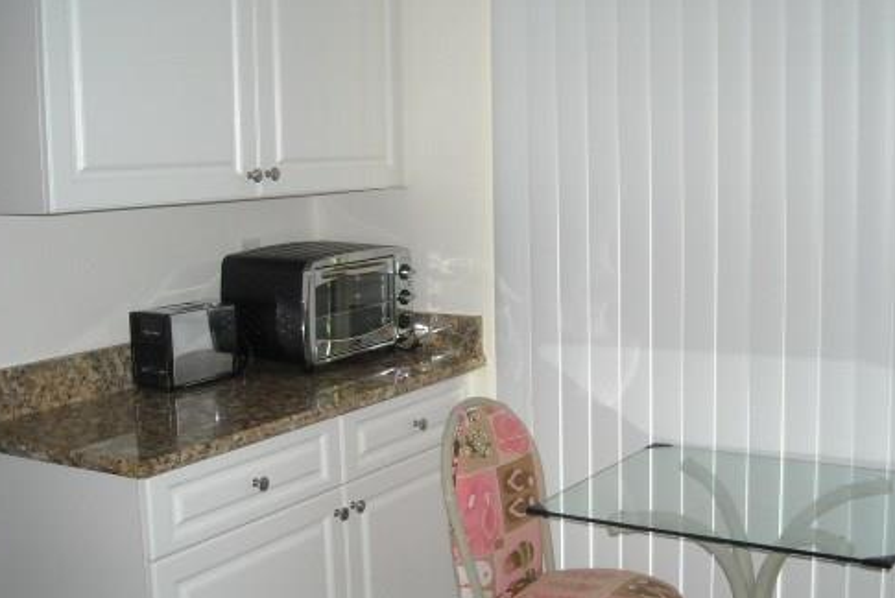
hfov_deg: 41.0
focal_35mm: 48
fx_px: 1194
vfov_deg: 28.1
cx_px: 511
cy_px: 288
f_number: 2.8
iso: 200
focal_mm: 5.7
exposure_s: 1/60
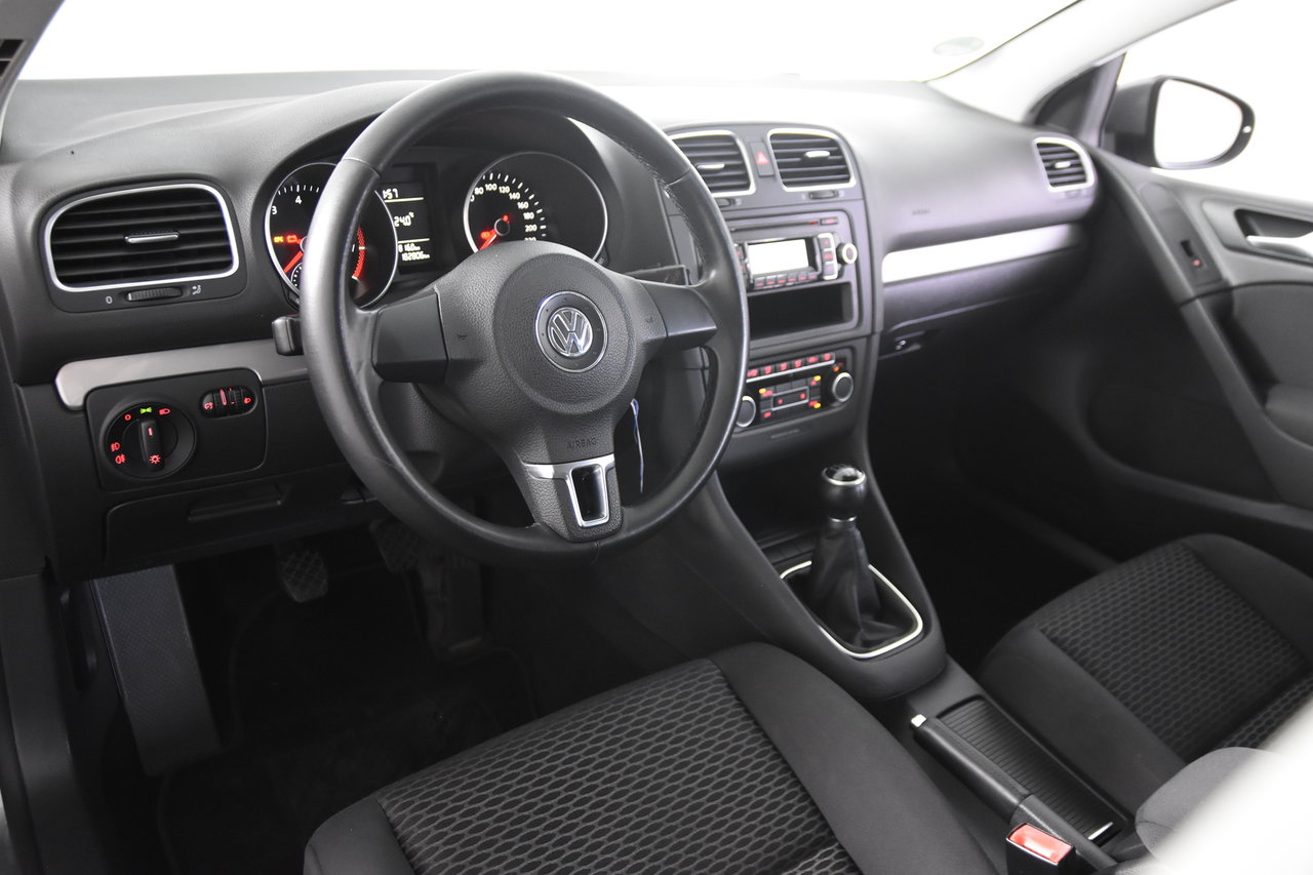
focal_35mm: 30
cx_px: 656
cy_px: 438
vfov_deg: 43.6
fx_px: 1094
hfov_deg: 61.9
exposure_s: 1/30
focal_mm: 20
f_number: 2.8
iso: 2200
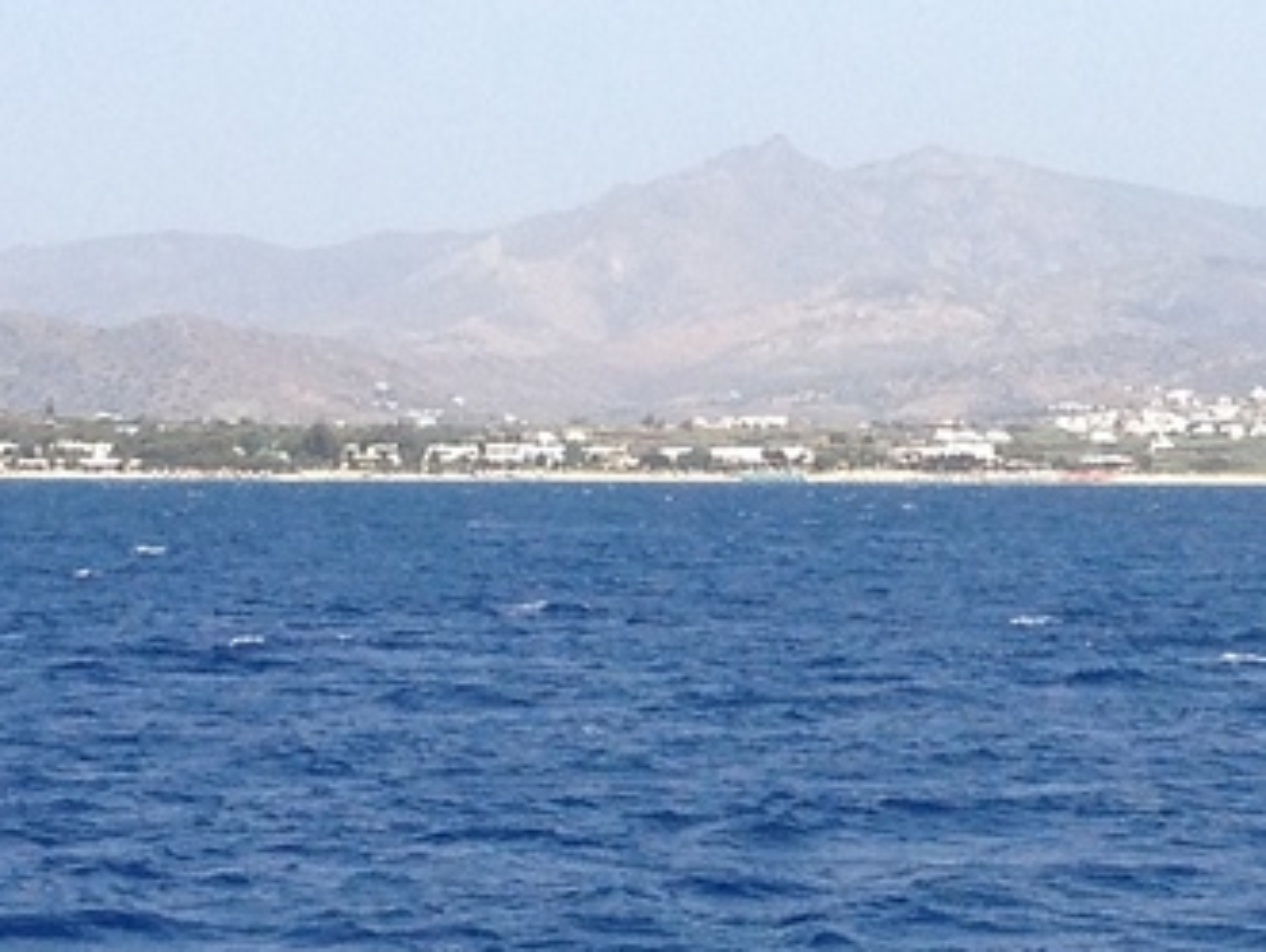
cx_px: 1098
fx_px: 6188
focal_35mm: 169
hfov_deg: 11.6
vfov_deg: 8.8
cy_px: 394
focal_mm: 4.28
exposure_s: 1/1534
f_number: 2.4
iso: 50
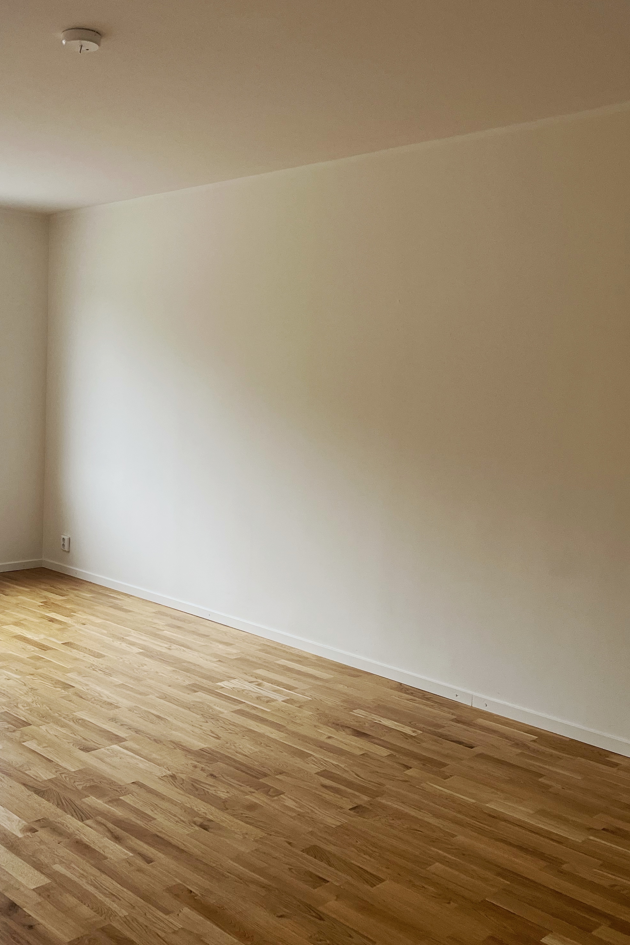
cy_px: 462
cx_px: 214
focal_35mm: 37
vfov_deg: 51.9
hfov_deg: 35.6
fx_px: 971
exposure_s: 1/120
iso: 125
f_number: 1.6
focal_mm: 5.1
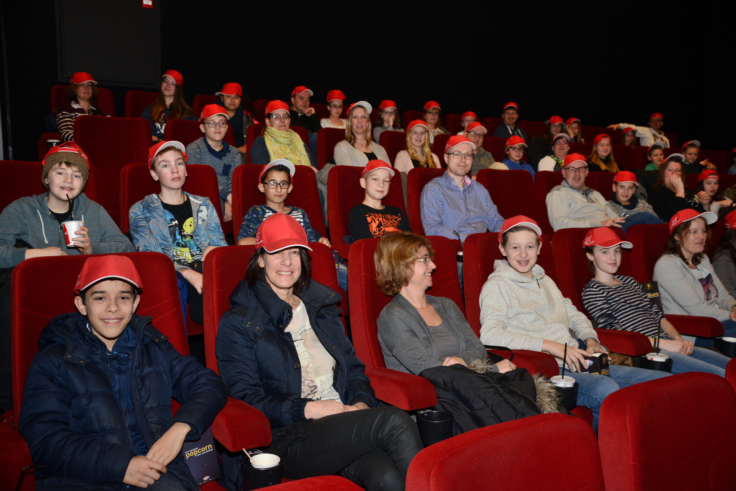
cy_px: 246
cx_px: 368
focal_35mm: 32
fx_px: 654
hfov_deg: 58.7
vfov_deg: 41.1
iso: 800
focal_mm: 32
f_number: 5.6
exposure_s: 1/40
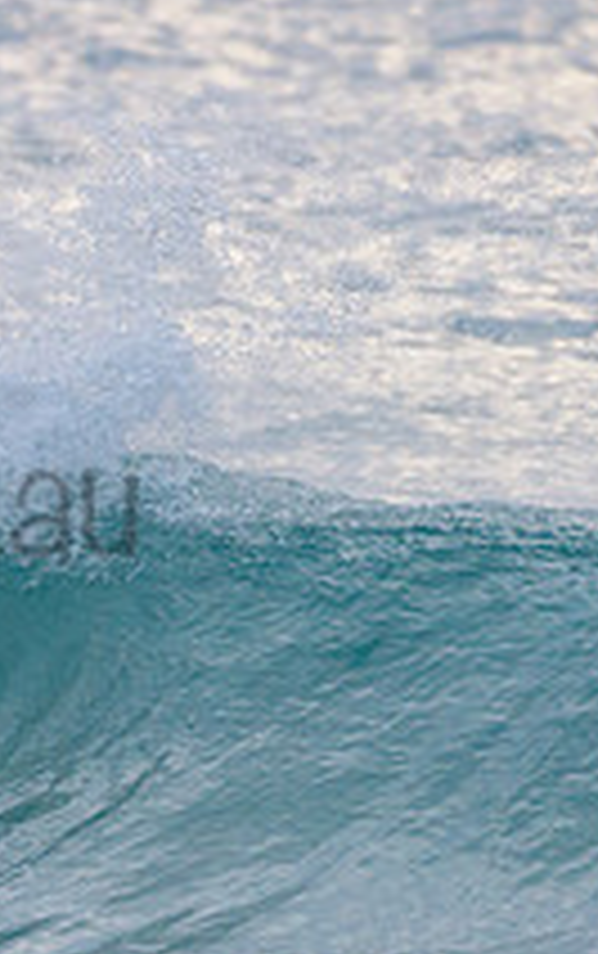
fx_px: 44469
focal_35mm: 1710
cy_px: 523
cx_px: -244
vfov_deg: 1.2
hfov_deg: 0.8
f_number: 5.6
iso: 560
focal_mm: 500
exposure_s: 1/1250
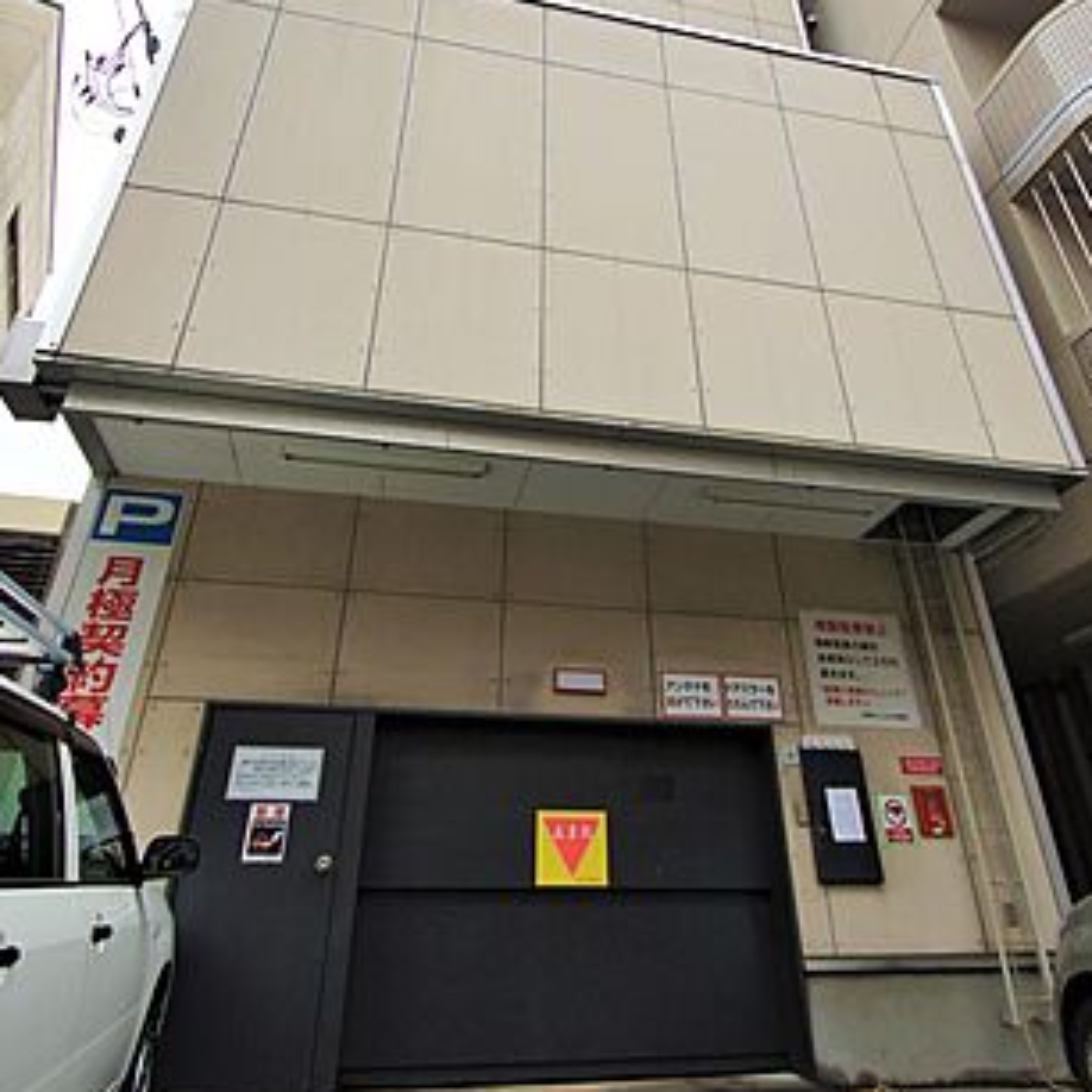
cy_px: 335
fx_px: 714
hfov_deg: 74.8
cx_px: 541
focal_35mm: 20
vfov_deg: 71.8
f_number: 4.5
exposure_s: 1/40
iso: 100
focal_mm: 10
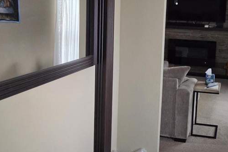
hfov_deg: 38.1
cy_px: 60
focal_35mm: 51
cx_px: 164
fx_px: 323
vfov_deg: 26.4
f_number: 1.8
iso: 500
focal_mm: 5.4
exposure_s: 1/120
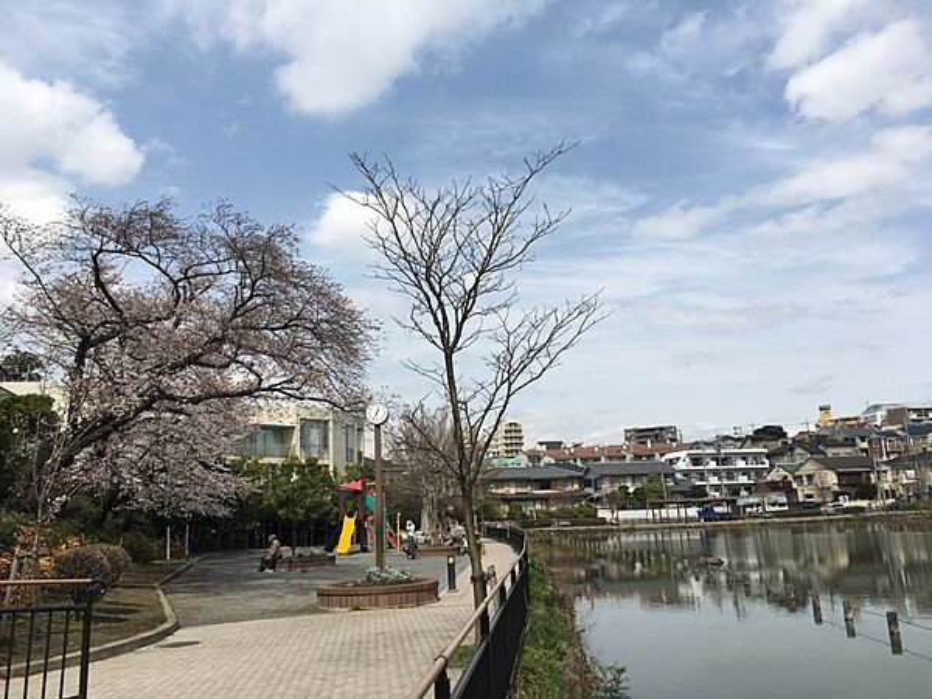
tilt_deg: +12.9
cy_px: 350
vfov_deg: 48.2
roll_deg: +2.7
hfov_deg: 61.7
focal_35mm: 29
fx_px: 781
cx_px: 466
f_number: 2.2
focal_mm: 4.15
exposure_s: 1/2137
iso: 25
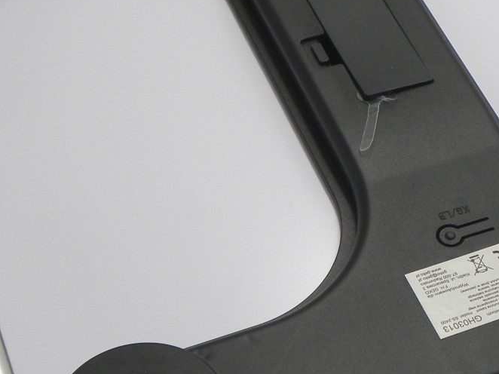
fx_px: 1715
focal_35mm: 119
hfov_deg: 16.5
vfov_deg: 12.4
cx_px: 361
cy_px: 183
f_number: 3.2
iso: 64
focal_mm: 7.3
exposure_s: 1/80.7
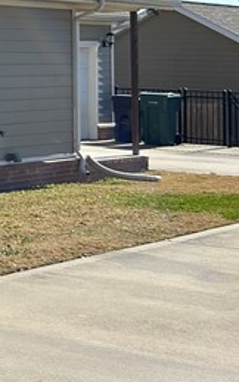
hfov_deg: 9.8
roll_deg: -0.2
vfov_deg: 18.7
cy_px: 10
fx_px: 1135
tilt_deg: +2.9
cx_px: -426
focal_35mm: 109
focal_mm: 5.7
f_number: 1.5
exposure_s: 1/3968
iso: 50
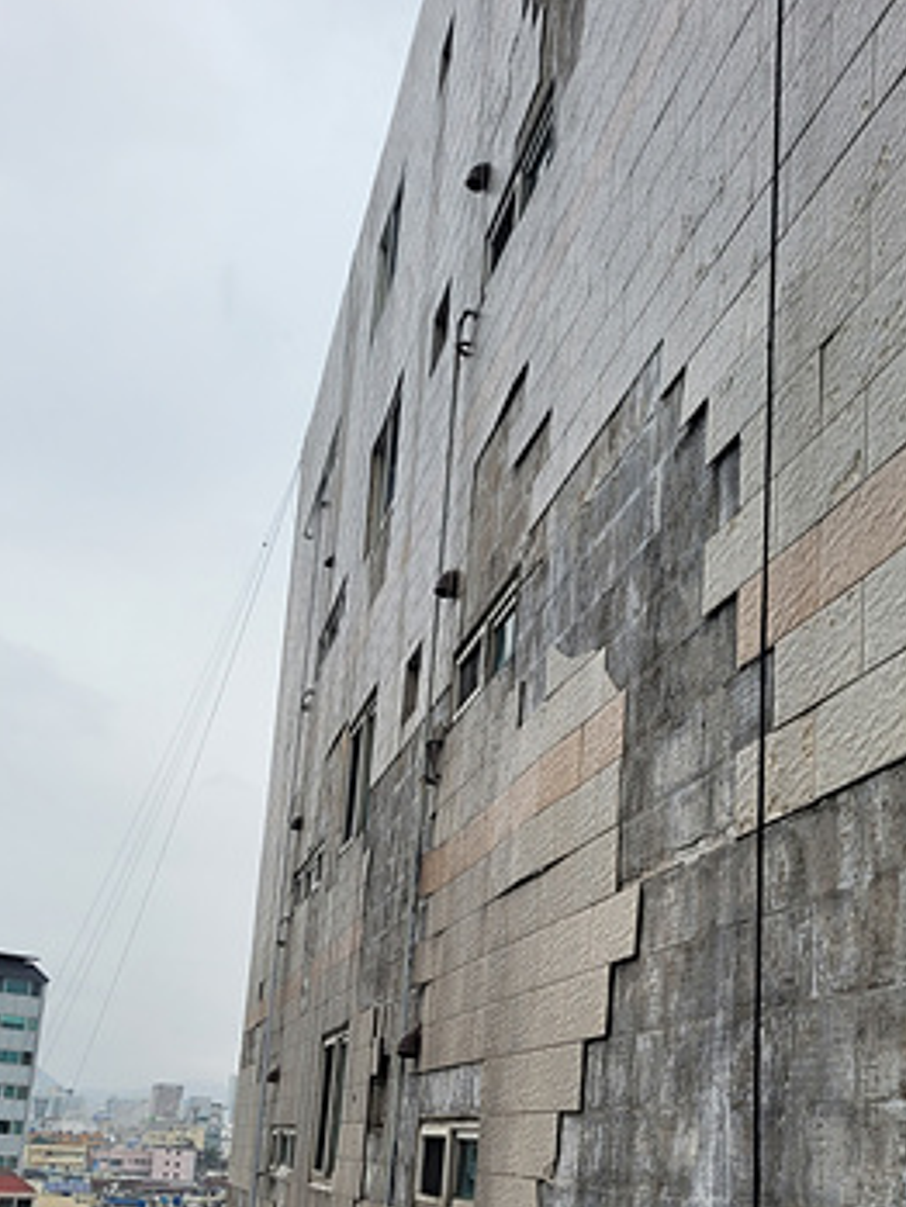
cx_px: 586
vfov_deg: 44.7
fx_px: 1430
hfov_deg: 34.9
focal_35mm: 41
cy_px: 861
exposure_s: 1/652
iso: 40
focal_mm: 5.4
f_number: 1.8
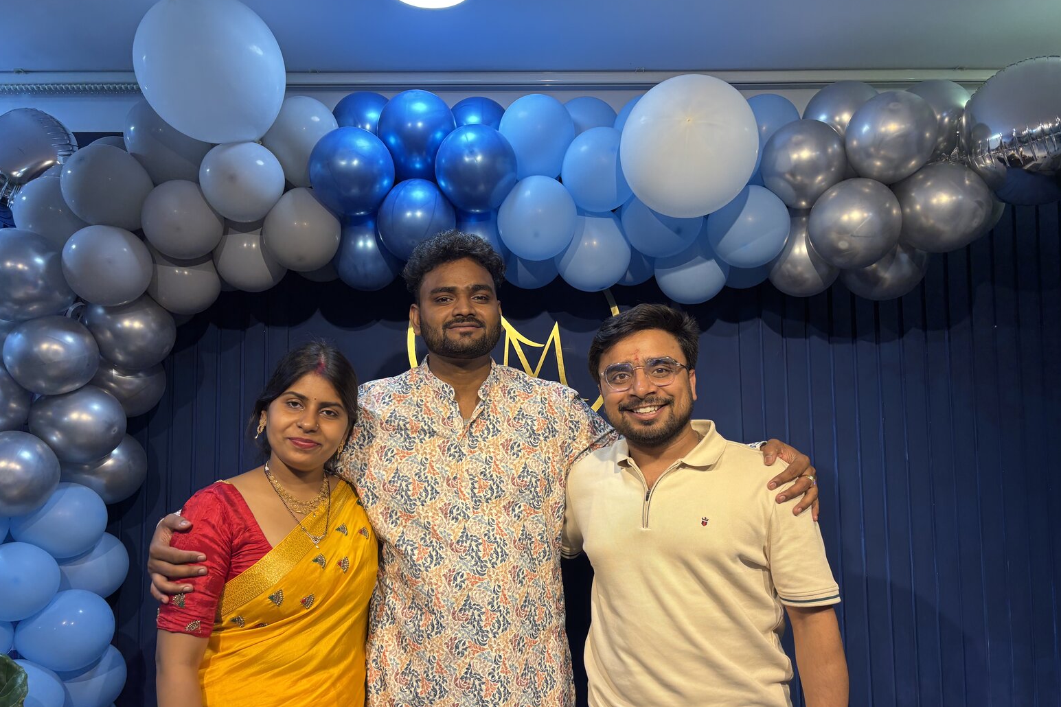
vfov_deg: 46.3
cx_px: 519
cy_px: 391
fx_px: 825
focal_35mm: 28
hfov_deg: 65.5
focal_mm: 5.96
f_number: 1.6
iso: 80
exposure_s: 1/105
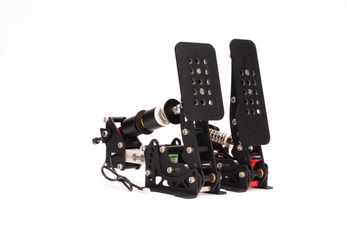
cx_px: 174
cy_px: 116
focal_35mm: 86
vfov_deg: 15.9
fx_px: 829
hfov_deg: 23.6
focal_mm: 86
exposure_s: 1/100
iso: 200
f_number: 22
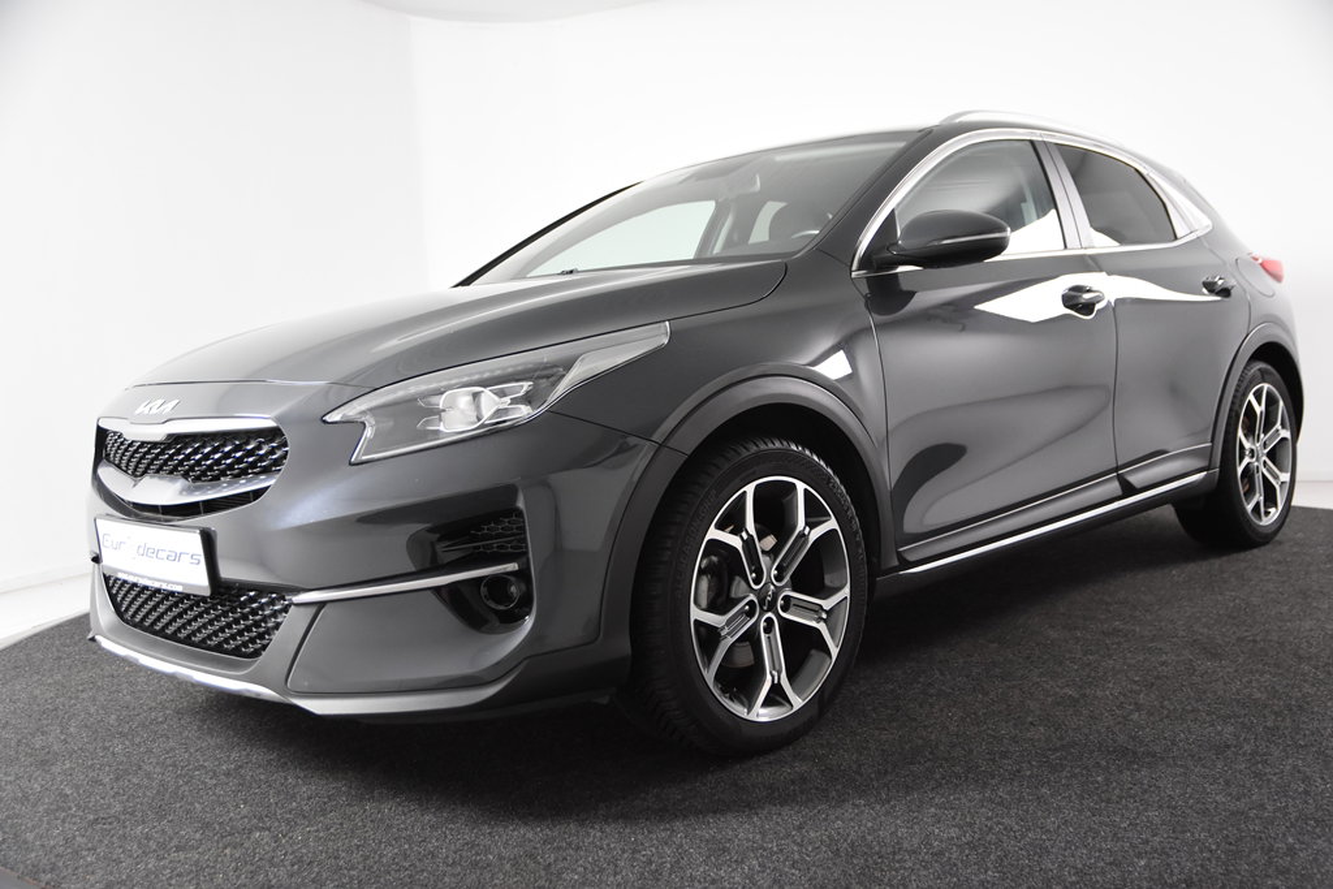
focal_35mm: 36
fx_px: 1333
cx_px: 666
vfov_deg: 36.9
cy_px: 444
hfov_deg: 53.1
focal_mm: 24
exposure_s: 1/50
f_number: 3.5
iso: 1600
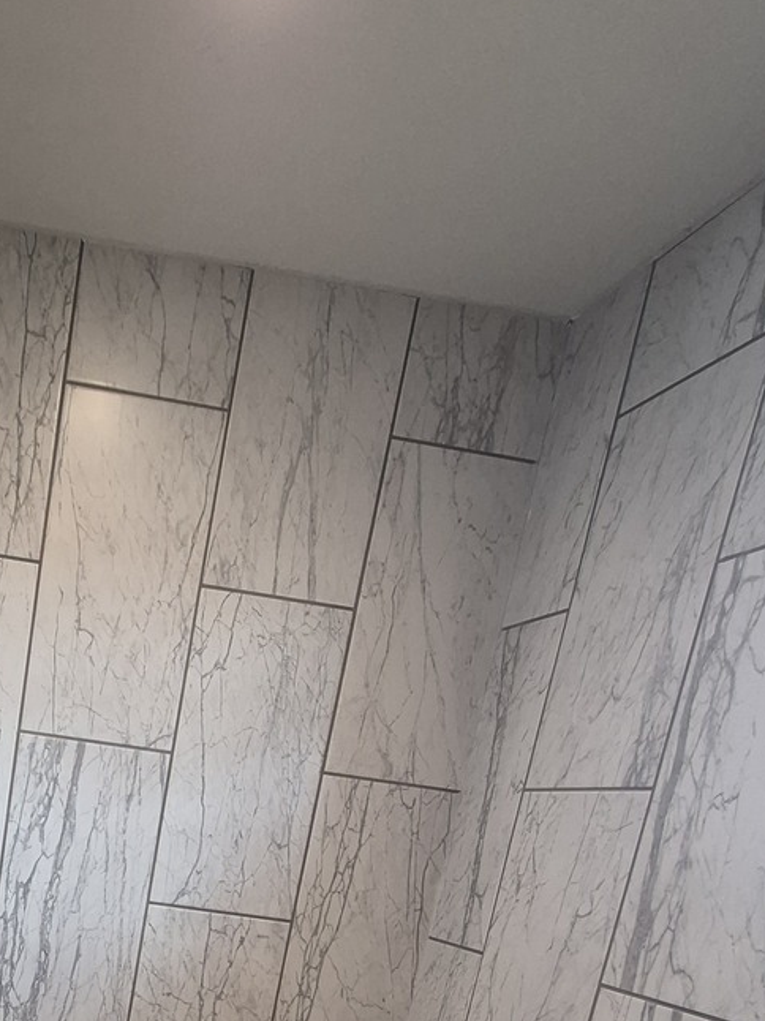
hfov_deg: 42.5
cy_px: 1013
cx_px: 22
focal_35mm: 29
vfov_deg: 50.4
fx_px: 855
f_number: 2.2
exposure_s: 1/60
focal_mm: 1.74
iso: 160
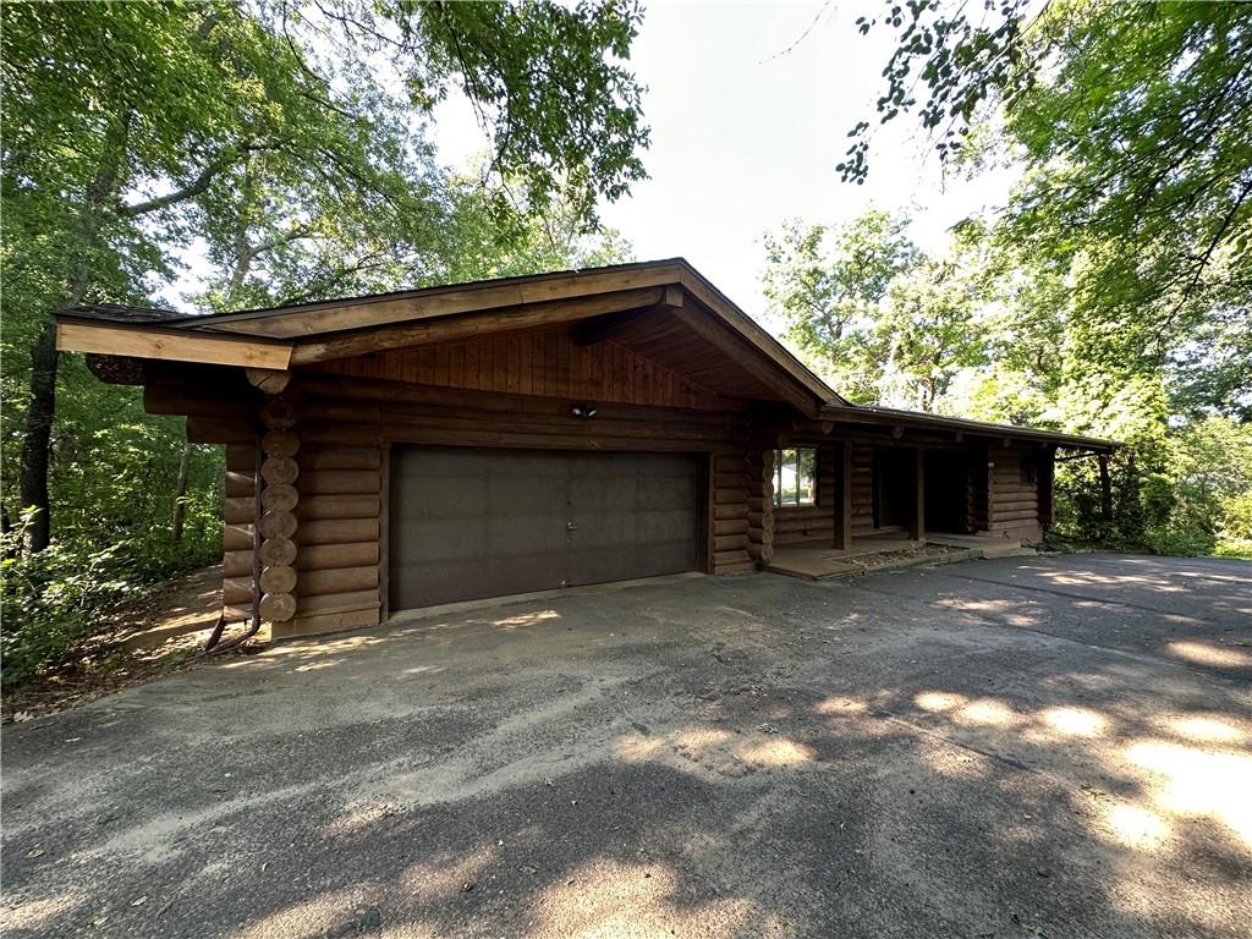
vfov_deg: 85.7
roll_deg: -0.4
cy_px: 470
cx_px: 626
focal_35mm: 14
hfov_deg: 102.1
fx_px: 506
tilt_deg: +0.8
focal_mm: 2.22
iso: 160
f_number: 2.2
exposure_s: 1/99
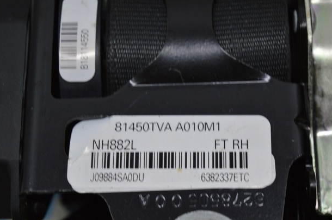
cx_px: 168
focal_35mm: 87
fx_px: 797
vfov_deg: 15.7
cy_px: 111
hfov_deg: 23.5
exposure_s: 1/60
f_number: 5.6
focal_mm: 55
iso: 450
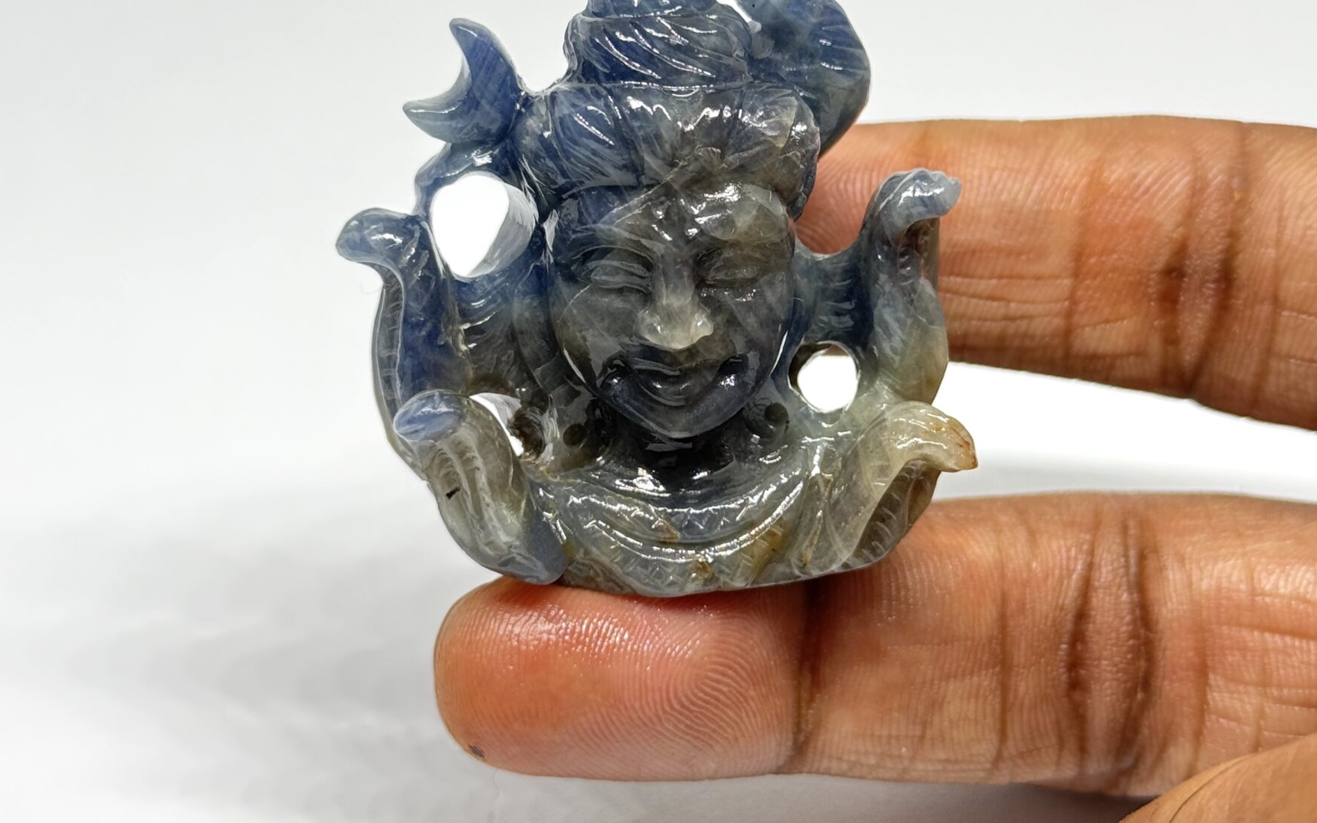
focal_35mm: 74
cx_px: 697
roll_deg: -0.4
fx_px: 2656
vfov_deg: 17.6
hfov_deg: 27.8
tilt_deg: -28.8
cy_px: 319
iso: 50
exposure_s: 1/50
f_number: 1.78
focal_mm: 6.76
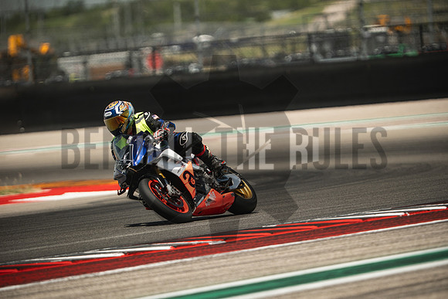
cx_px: 224
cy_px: 150
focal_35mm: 420
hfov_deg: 4.9
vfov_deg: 3.3
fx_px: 5228
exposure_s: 1/1250
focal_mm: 280
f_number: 3.2
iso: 160
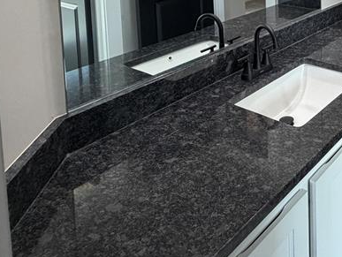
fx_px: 366
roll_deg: +1.3
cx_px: 347
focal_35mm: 37
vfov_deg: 31.8
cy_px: -57
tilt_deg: -3.6
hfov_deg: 42.7
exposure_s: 1/120
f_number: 2.2
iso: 200
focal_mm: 2.22
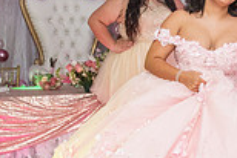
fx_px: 718
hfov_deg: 18.6
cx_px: 169
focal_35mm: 109
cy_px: 107
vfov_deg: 12.6
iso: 1250
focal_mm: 29
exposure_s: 1/160
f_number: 4
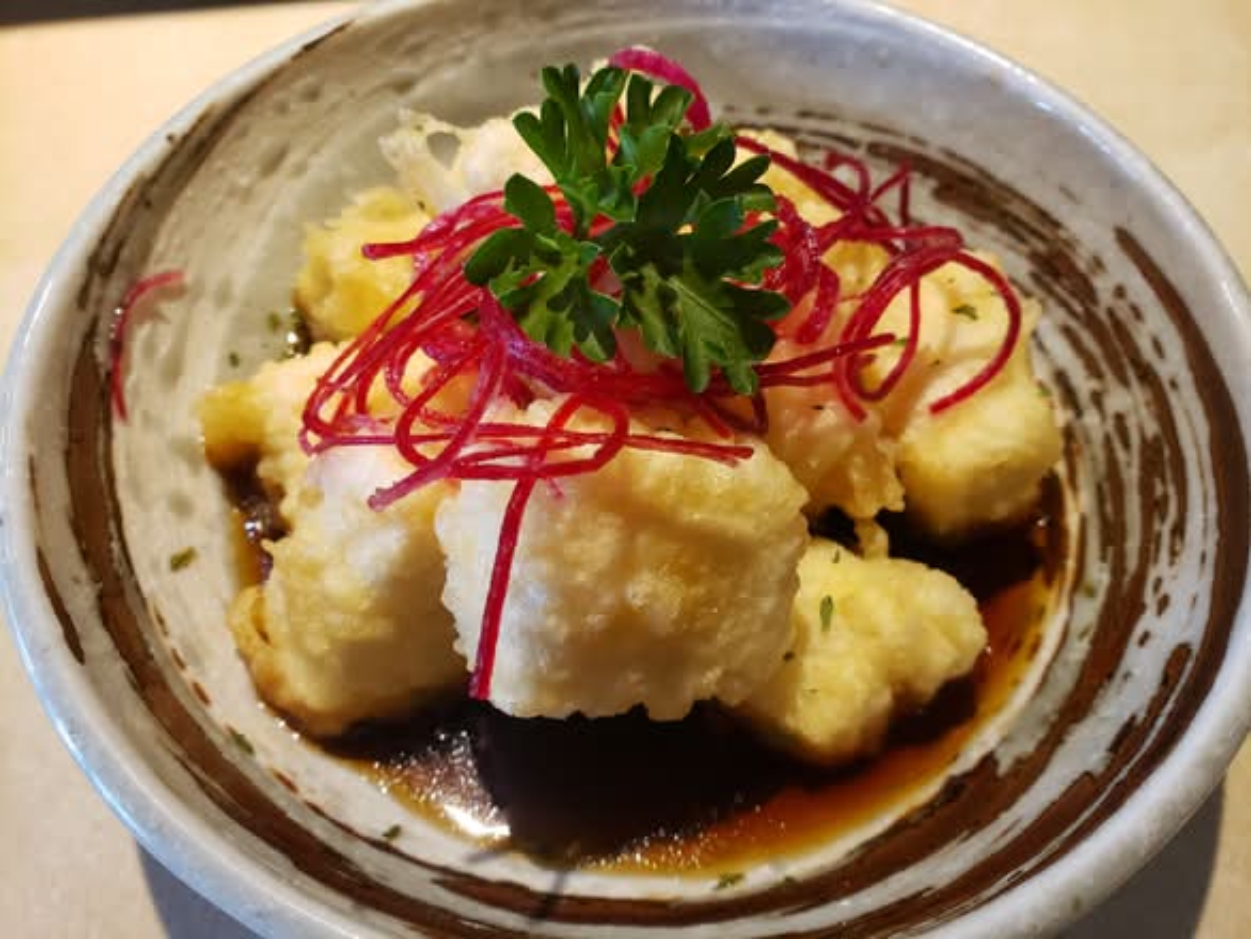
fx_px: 940
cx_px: 626
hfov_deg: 67.3
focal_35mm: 26
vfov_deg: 53.1
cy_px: 470
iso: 250
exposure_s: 1/40
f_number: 2.4
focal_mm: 4.3
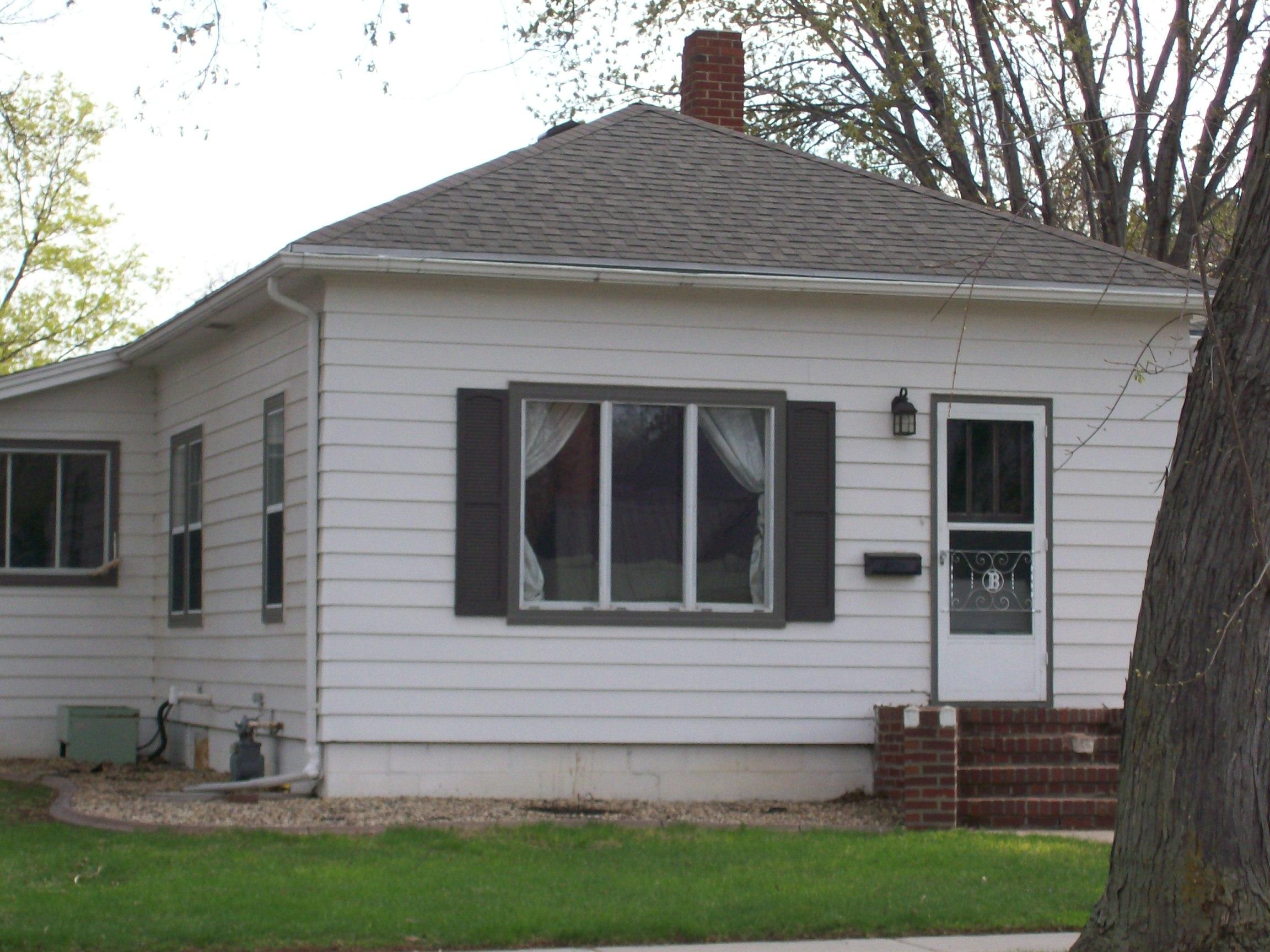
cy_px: 476
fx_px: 3192
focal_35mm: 87
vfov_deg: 17.0
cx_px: 635
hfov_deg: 22.5
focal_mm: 14.3
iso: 80
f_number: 4.3
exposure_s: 1/319
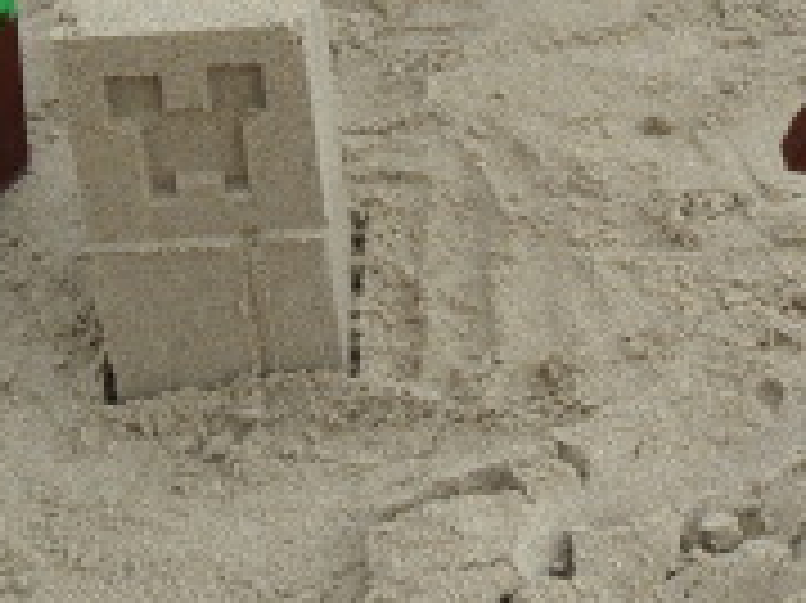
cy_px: -36
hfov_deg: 16.2
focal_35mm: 119
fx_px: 2769
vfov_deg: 12.3
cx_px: 817
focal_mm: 6.5
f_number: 3.6
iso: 80
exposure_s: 1/250
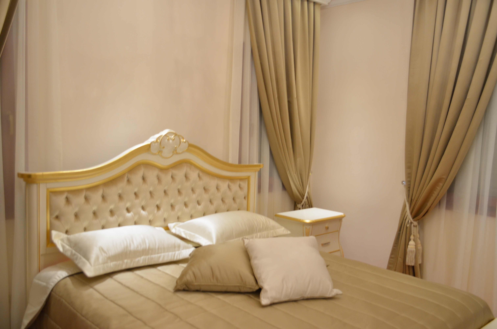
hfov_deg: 57.3
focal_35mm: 33
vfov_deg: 39.8
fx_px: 455
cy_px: 164
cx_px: 248
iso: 640
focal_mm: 22
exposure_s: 1/13
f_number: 4.5
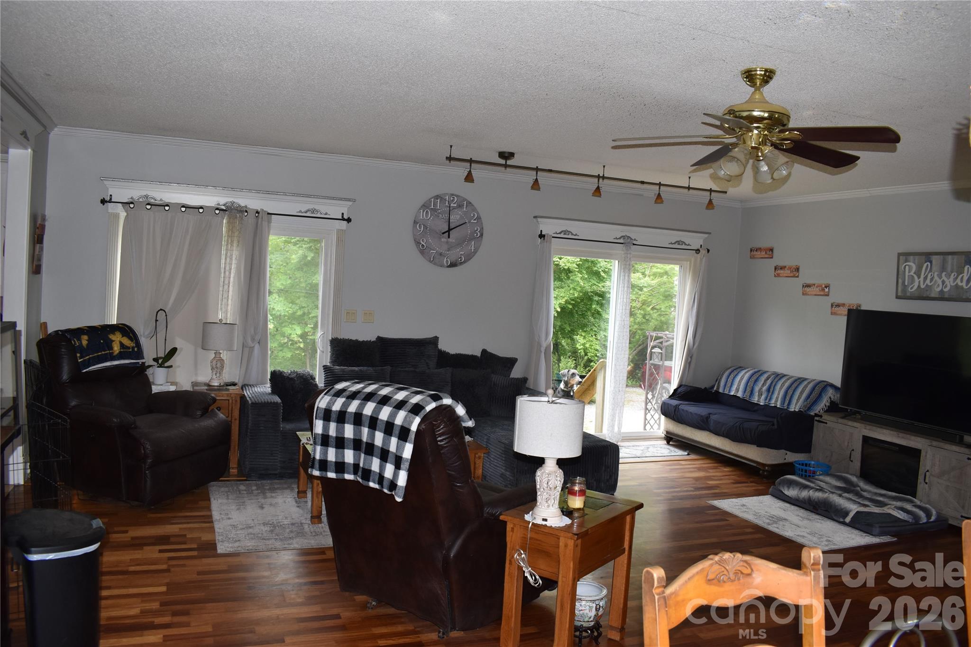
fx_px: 728
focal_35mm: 27
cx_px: 486
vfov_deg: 47.9
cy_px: 324
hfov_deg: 67.4
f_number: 5.6
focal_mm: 18
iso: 560
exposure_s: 1/125
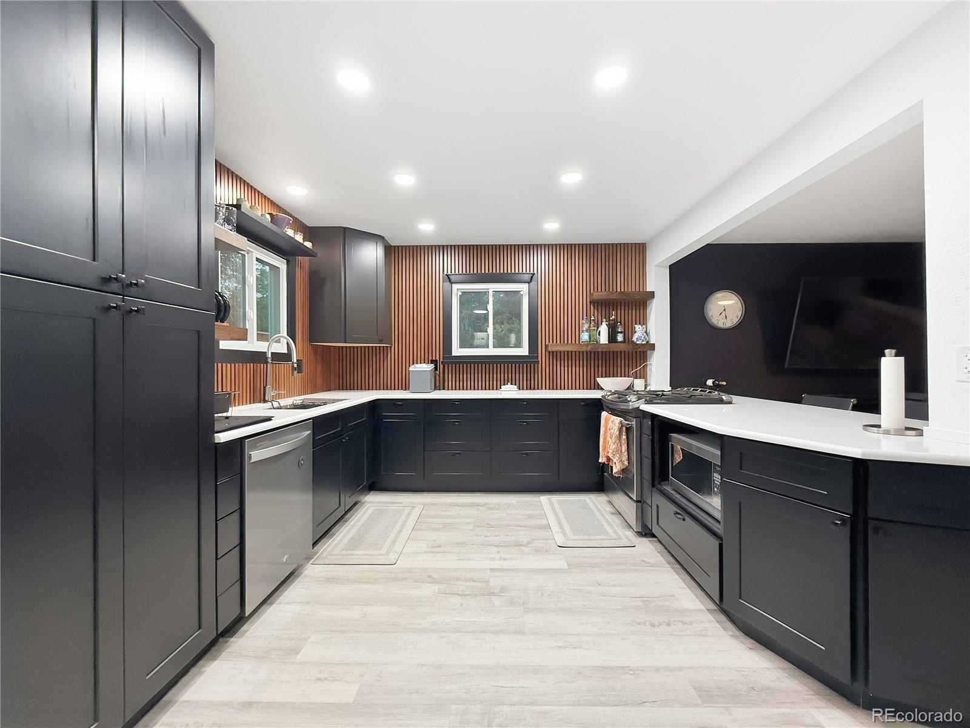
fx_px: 392
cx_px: 485
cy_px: 364
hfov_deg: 102.1
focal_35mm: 14
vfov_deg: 85.7
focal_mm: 2.2
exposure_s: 1/60
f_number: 2.2
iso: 400
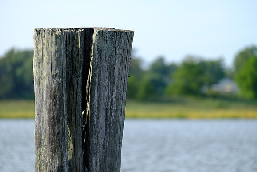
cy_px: 86
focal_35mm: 212
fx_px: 1514
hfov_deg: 9.7
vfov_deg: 6.5
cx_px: 128
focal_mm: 141.3
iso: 200
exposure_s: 1/640
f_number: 4.4
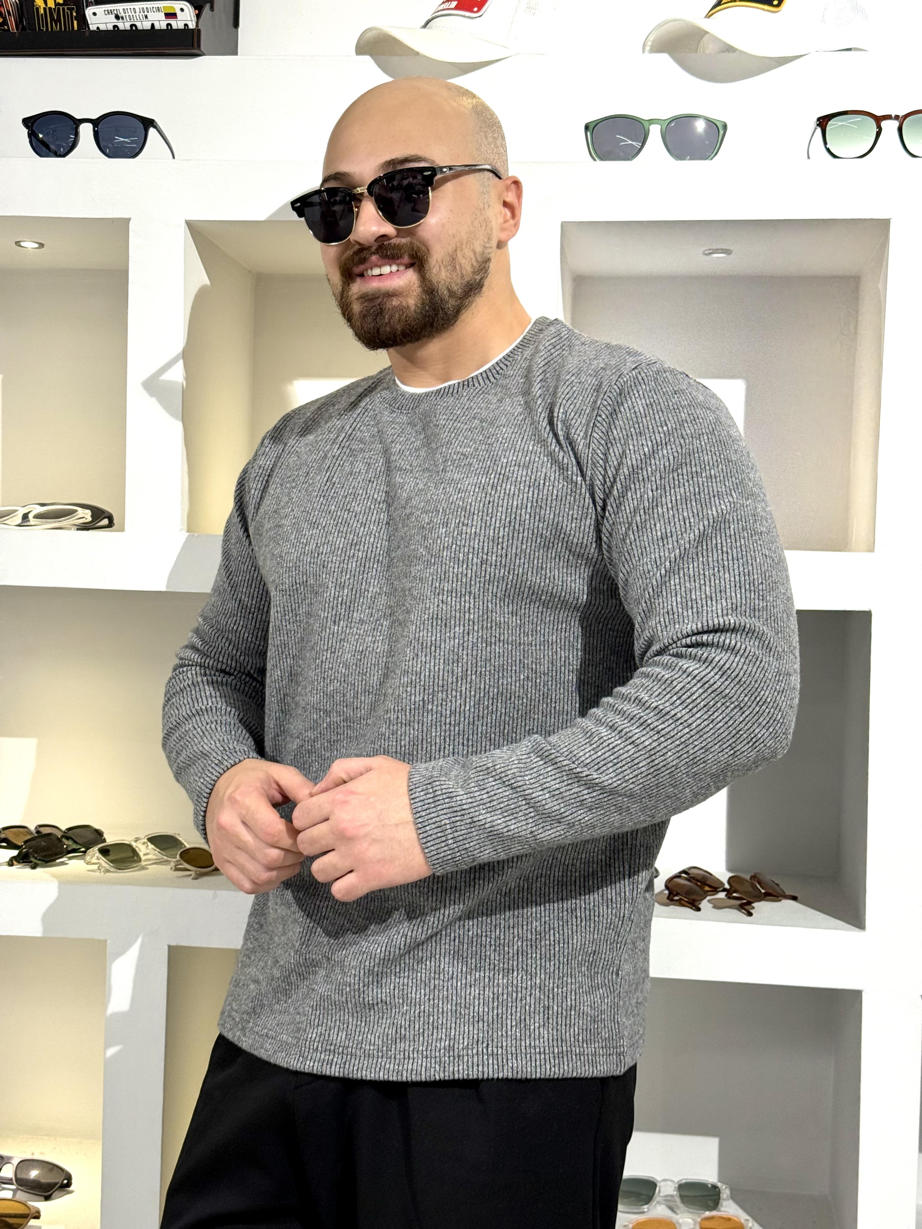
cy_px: 614
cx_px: 461
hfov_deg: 30.3
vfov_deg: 39.7
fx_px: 1705
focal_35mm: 48
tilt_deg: -0.5
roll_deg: -1.5
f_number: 1.78
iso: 100
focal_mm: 6.76
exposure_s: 1/100
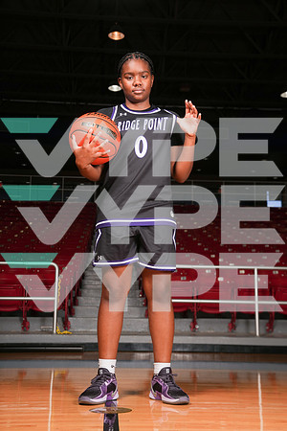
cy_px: 216
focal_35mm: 47
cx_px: 144
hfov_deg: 28.6
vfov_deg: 41.9
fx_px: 562
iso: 250
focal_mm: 47
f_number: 6.3
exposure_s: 1/200
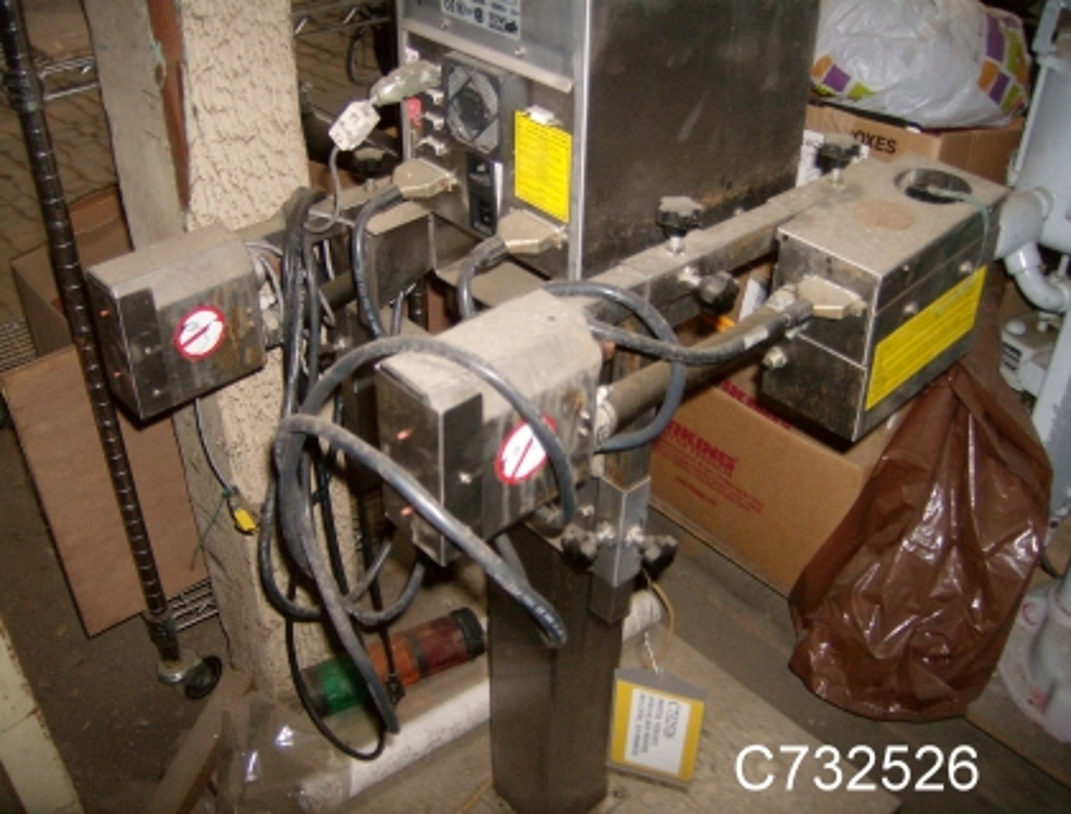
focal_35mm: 36
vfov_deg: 40.0
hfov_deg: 51.1
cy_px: 407
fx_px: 1119
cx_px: 536
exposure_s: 1/60
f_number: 2.8
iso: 200
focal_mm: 6
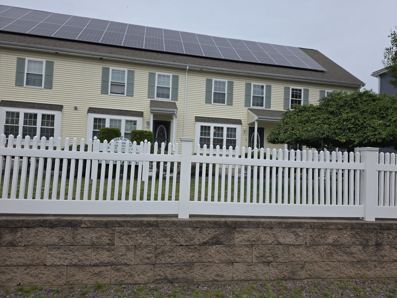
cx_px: 198
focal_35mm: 23
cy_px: 149
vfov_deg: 58.9
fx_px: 264
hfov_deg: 73.9
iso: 80
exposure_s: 1/6150
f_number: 1.7
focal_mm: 6.3
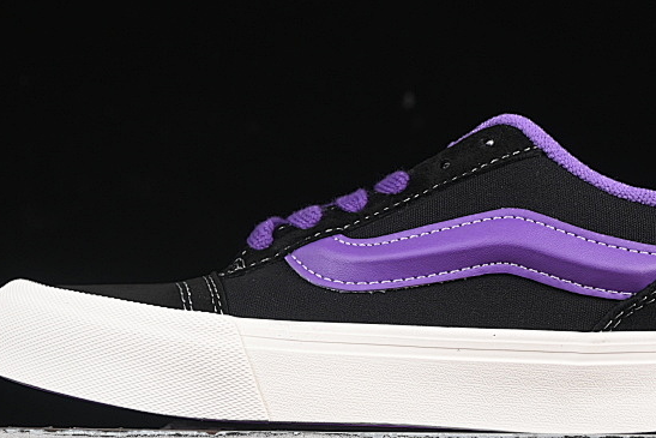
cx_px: 404
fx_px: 2697
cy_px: 162
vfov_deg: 9.3
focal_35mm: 148
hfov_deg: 13.9
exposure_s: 1/60
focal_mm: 50
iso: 160
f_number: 6.3
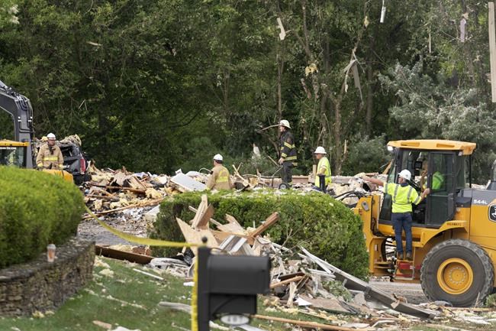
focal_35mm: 200
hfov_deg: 10.3
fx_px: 2755
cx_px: 248
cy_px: 166
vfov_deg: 6.9
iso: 200
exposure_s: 1/400
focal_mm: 200
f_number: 4.5
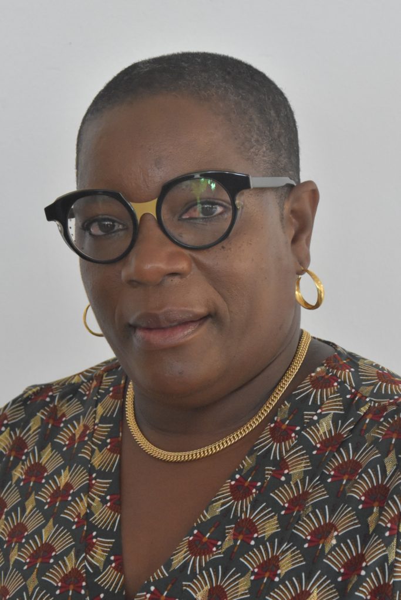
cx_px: 200
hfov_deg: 15.7
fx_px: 1453
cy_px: 300
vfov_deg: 23.4
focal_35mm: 87
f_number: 5
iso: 2200
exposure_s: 1/125
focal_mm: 58
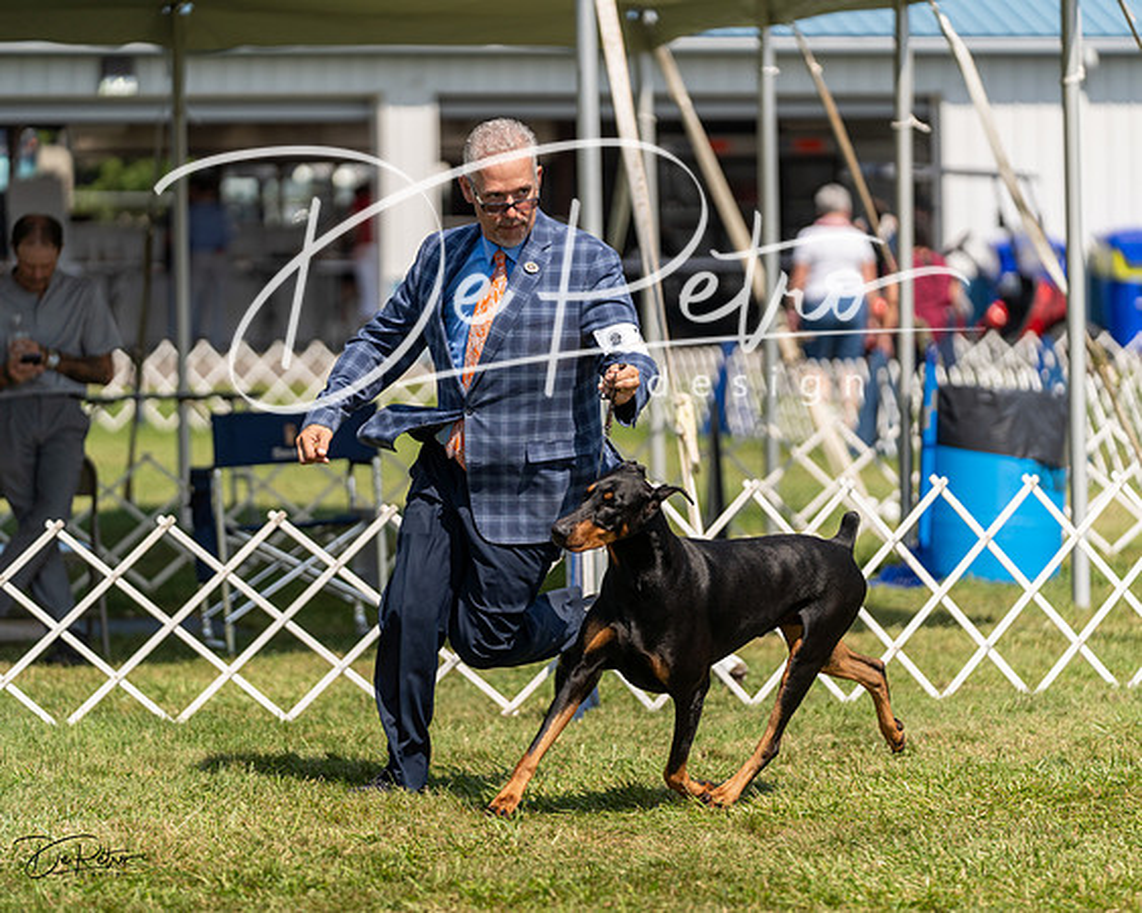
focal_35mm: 166
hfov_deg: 11.7
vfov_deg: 9.3
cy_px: 456
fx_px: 5593
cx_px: 571
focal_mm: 147
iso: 200
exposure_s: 1/3200
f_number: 2.8
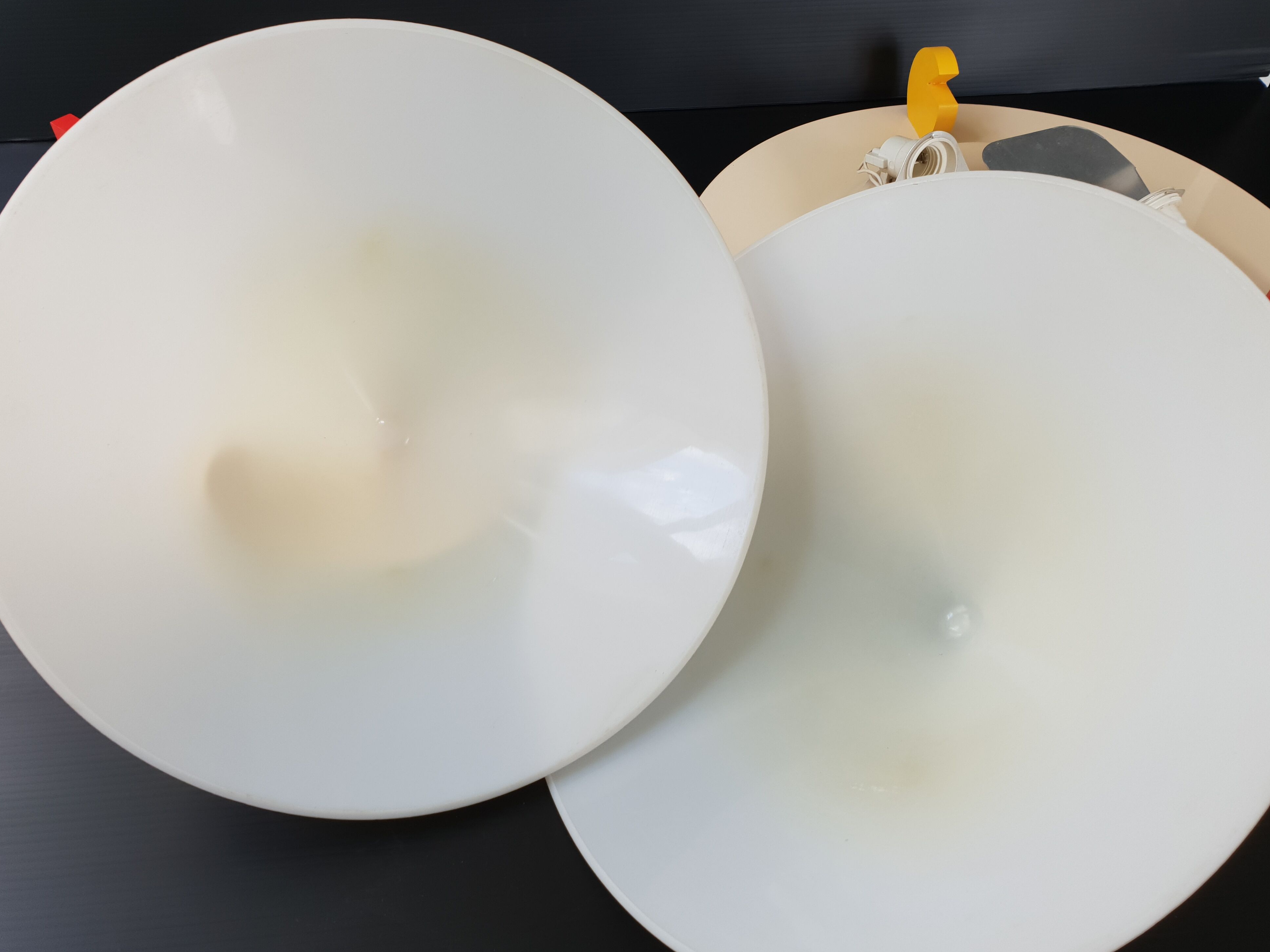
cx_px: 634
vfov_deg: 51.4
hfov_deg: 65.3
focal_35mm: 27
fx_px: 991
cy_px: 470
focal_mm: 4.3
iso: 80
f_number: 2.4
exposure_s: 1/100
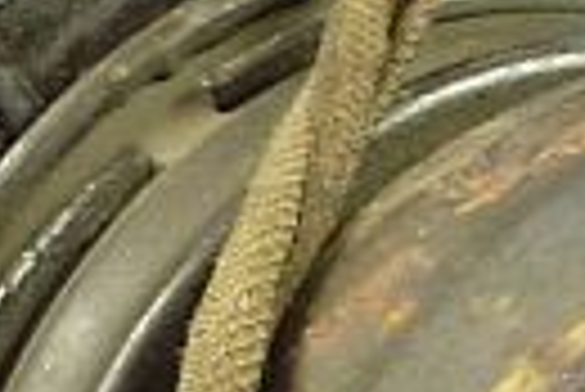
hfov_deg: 9.7
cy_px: 640
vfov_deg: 6.4
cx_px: 310
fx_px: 3433
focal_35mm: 211
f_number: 3.6
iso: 400
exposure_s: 1/60
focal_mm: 5.9
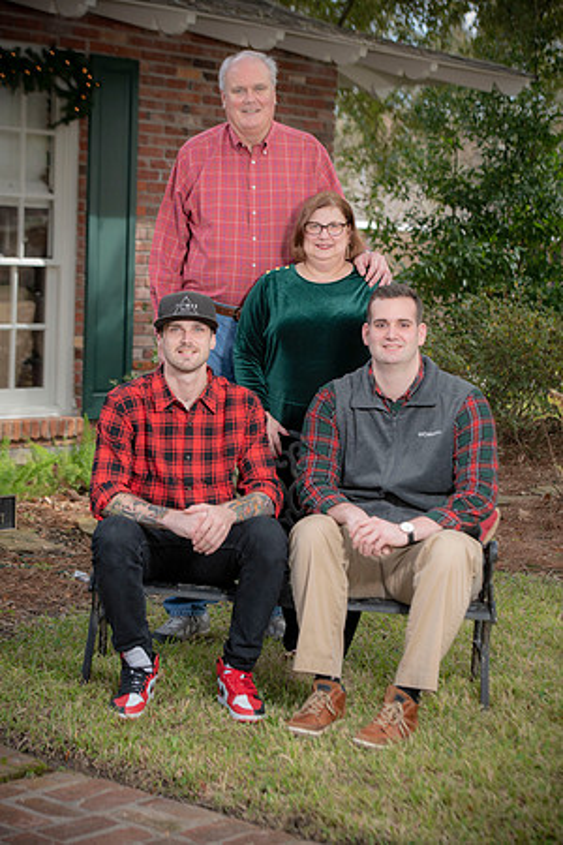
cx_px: 282
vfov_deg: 22.6
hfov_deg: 15.2
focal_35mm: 90
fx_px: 2111
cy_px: 422
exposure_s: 1/200
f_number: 5
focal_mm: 90
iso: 320
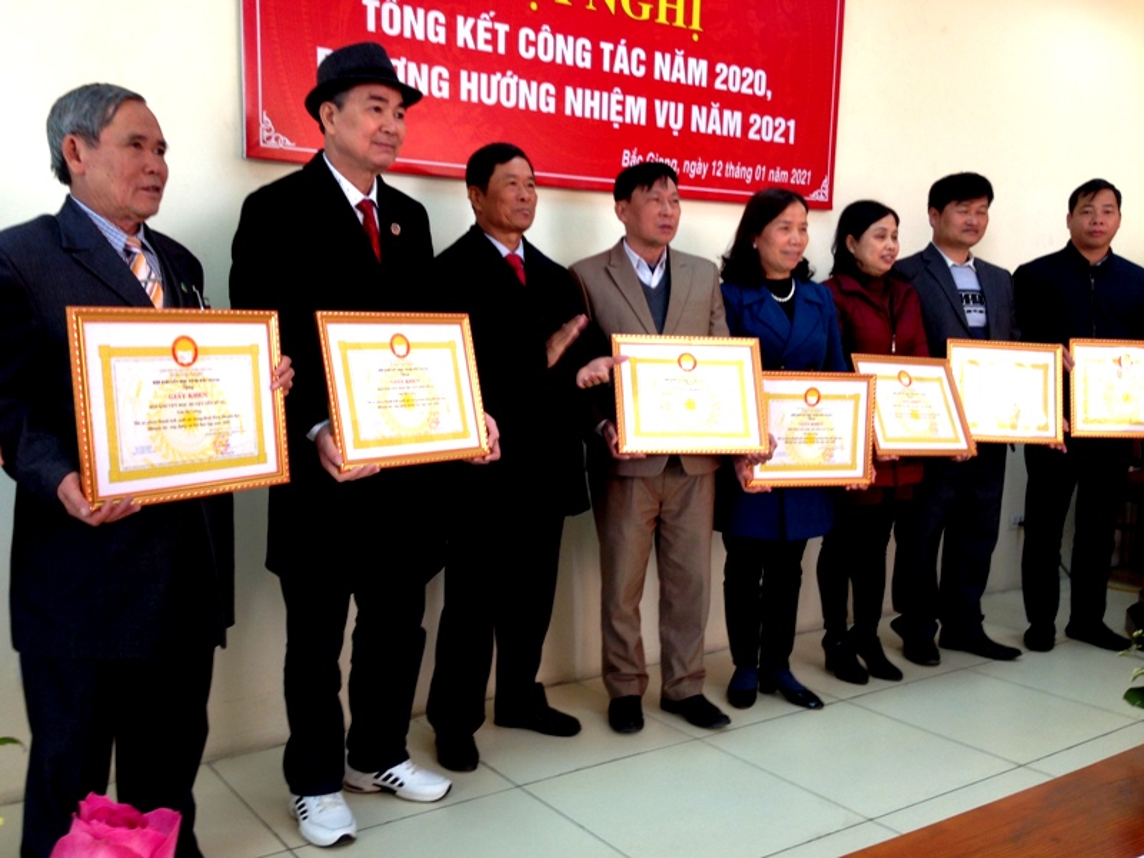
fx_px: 1091
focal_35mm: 33
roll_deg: +0.3
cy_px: 429
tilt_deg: -8.1
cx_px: 572
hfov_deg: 55.4
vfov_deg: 42.9
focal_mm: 4.12
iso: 50
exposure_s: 1/30
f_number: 2.4
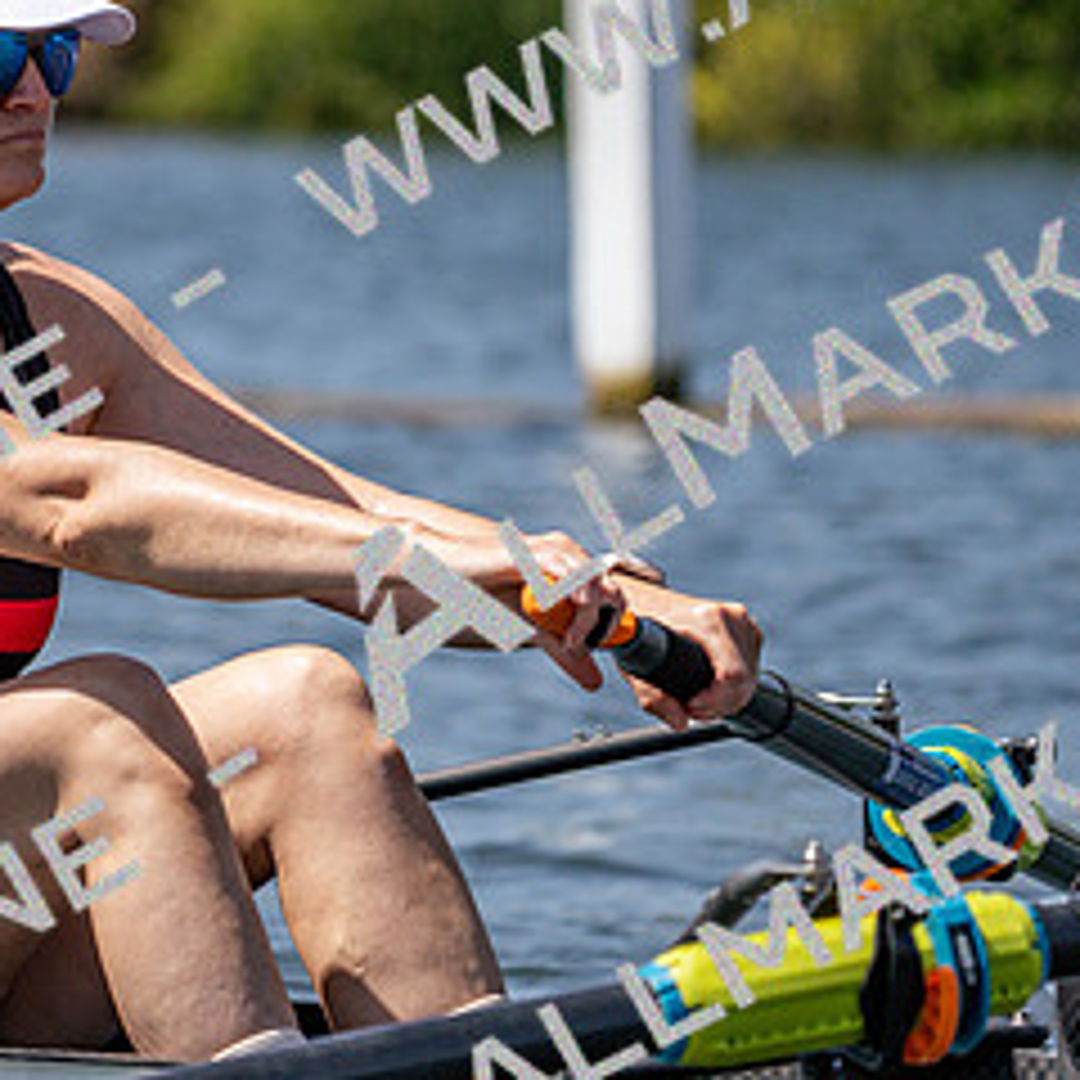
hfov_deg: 3.8
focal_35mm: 462
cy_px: 313
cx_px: -32
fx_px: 16308
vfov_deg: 3.8
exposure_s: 1/2000
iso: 250
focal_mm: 225
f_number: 5.6
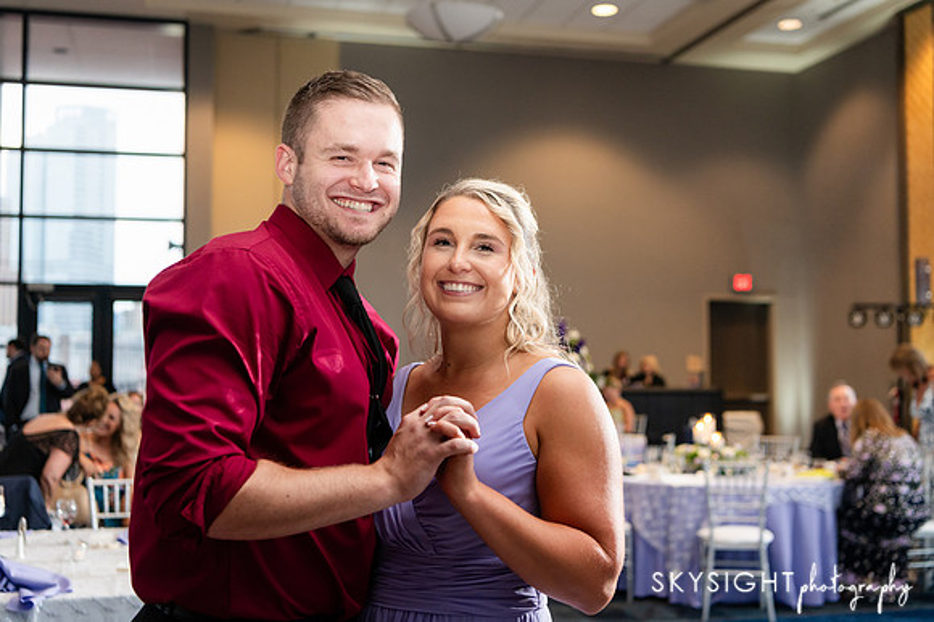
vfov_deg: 29.9
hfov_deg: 43.8
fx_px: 1163
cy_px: 311
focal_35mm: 45
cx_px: 467
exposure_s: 1/200
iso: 2000
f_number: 3.2
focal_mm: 42
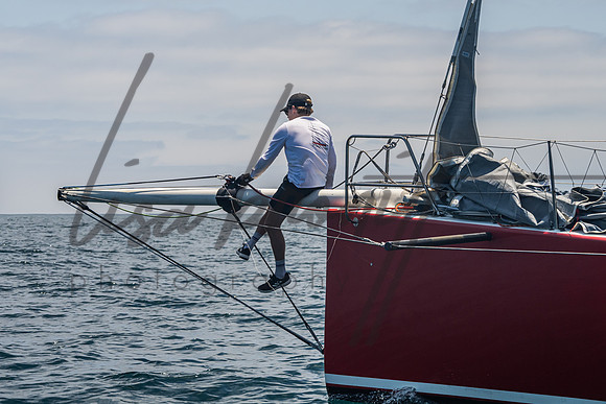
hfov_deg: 14.2
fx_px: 2429
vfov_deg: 9.5
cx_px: 318
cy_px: 130
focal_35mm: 144
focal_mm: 105
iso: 320
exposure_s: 1/1600
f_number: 8
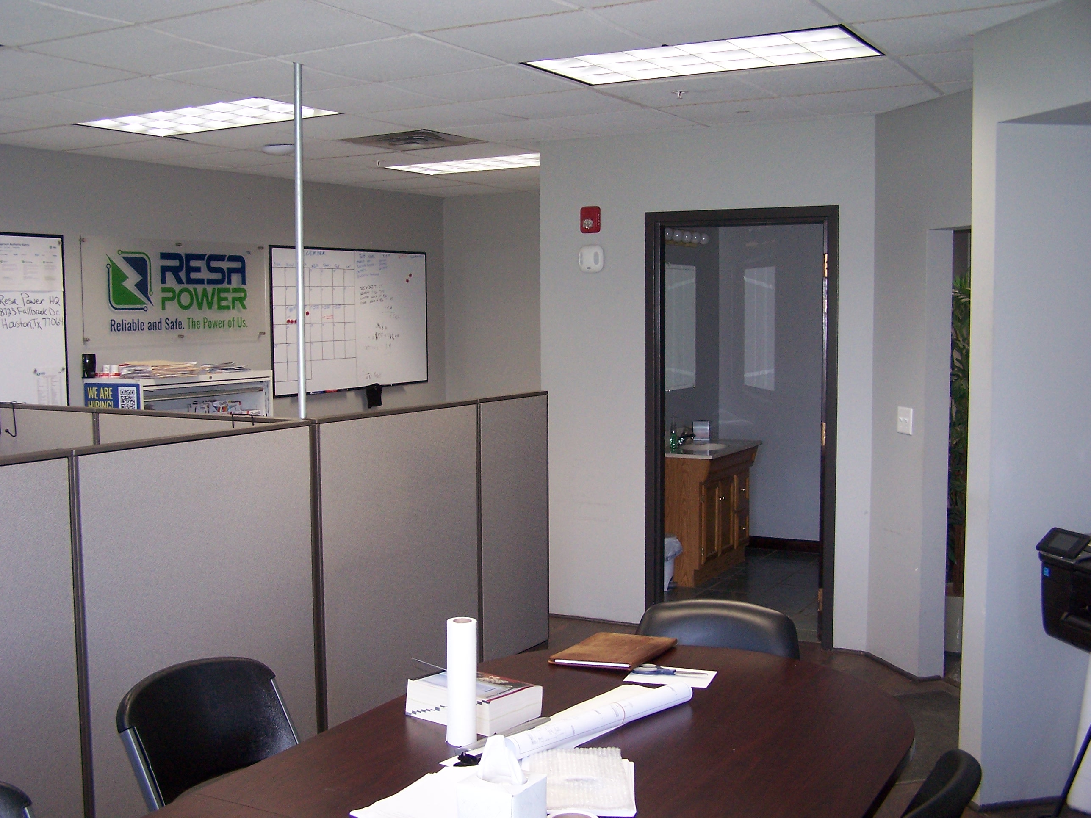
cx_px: 546
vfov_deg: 37.7
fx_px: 1198
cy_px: 409
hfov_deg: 49.0
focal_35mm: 38
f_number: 2.8
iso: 140
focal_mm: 6.3
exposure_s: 1/60
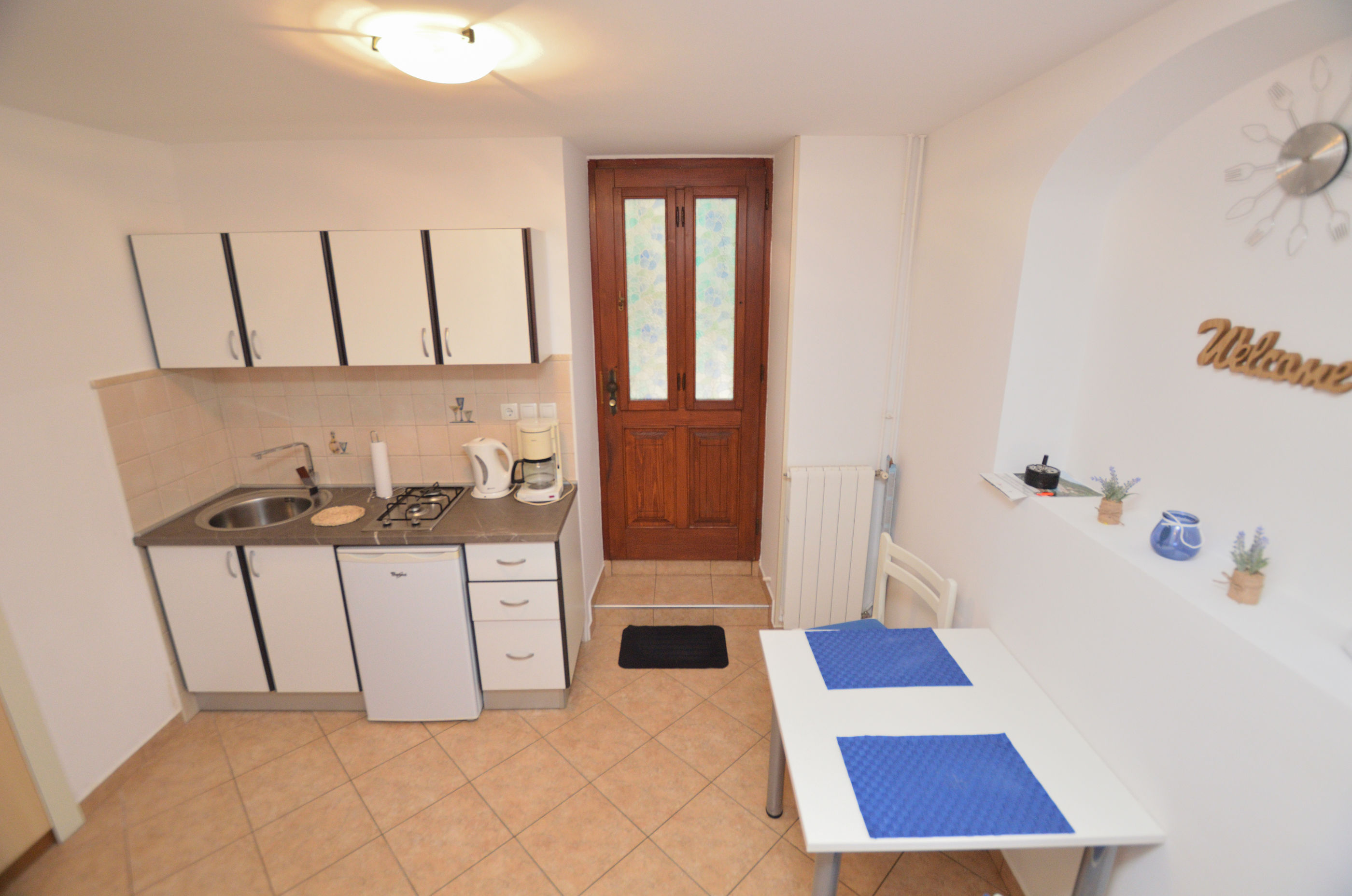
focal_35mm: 15
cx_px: 676
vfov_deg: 77.1
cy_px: 448
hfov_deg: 100.5
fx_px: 562
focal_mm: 10
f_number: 4
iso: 1400
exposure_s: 1/60
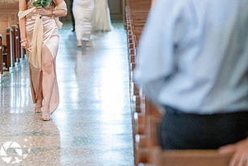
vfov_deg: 8.4
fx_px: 1130
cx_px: 12
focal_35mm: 164
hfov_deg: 12.4
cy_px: 41
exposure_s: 1/125
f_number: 2
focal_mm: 85
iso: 2000
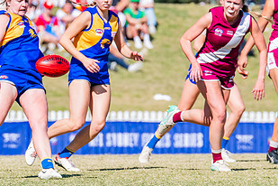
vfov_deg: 1.4
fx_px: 7760
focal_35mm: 1005
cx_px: 17
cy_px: 84
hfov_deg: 2.1
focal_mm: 420
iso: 800
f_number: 9
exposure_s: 1/1600
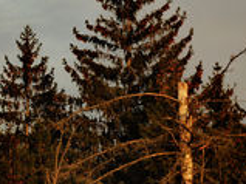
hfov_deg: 4.8
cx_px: -212
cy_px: 302
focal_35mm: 409
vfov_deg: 3.6
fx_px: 2904
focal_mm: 50
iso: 100
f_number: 1.7
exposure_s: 1/200
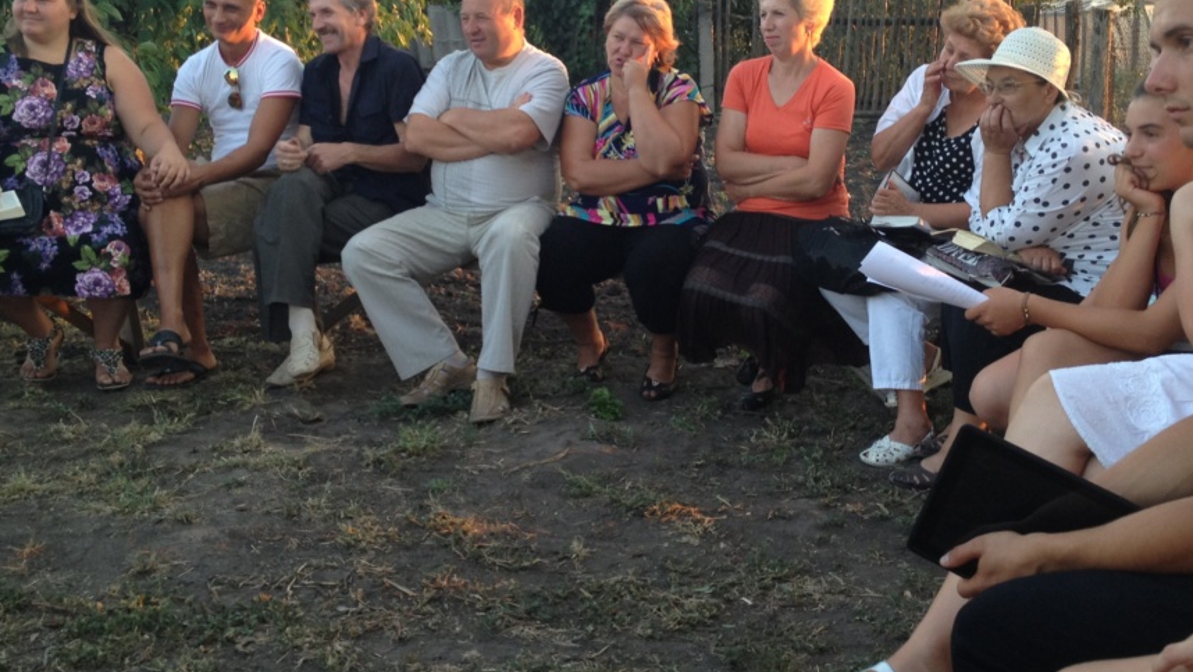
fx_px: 1645
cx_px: 641
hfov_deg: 39.8
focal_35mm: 52
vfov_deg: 23.0
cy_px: 223
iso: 64
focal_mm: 4.28
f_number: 2.4
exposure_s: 1/60
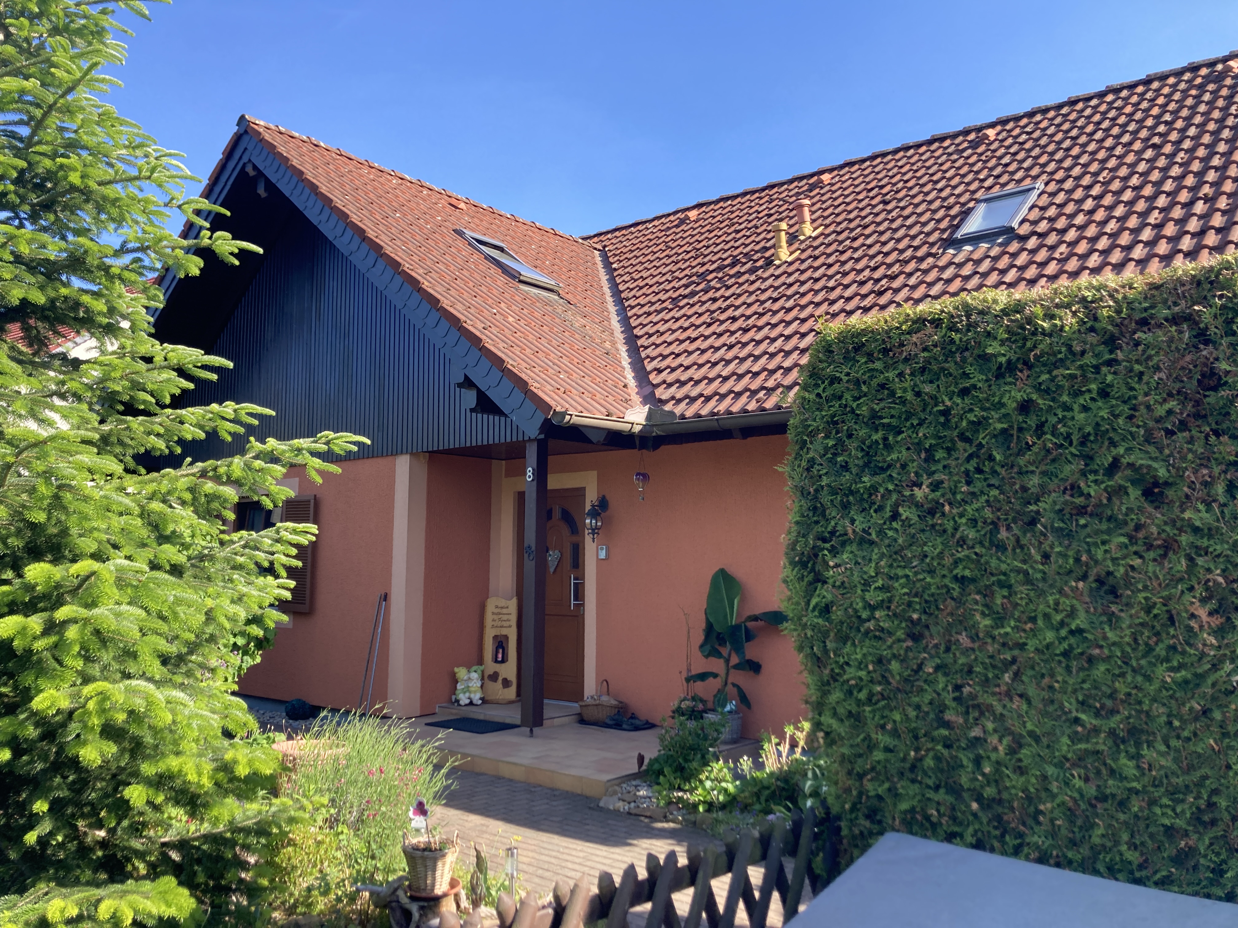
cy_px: 464
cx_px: 619
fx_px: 1001
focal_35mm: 28
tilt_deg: +8.2
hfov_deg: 63.4
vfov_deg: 49.7
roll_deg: -0.5
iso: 20
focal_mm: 3.99
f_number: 1.8
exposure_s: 1/410
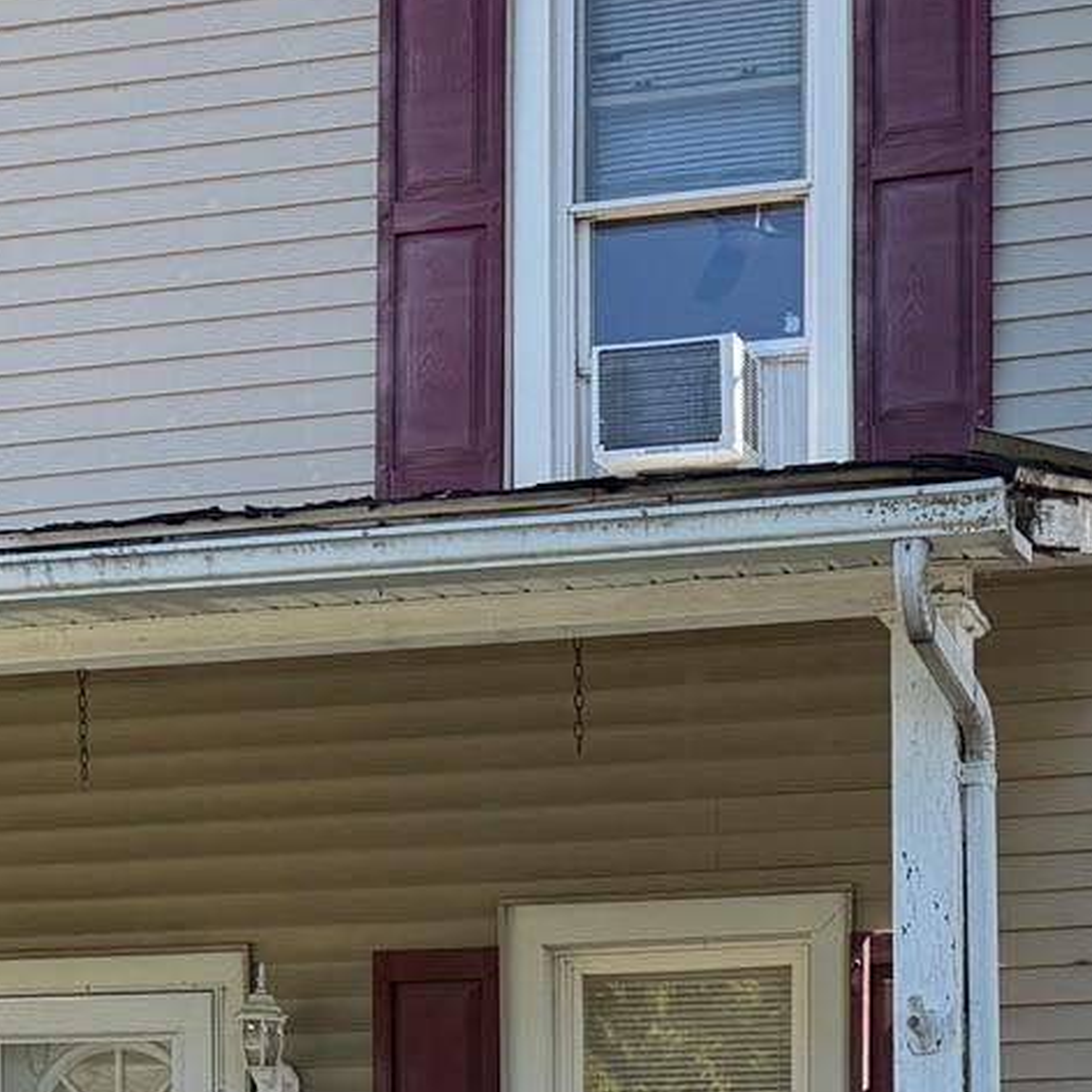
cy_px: 1684
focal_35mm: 92
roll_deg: +0.6
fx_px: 3284
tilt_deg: -2.7
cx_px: 981
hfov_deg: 18.6
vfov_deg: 16.9
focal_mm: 6.76
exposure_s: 1/1292
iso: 100
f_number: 1.78
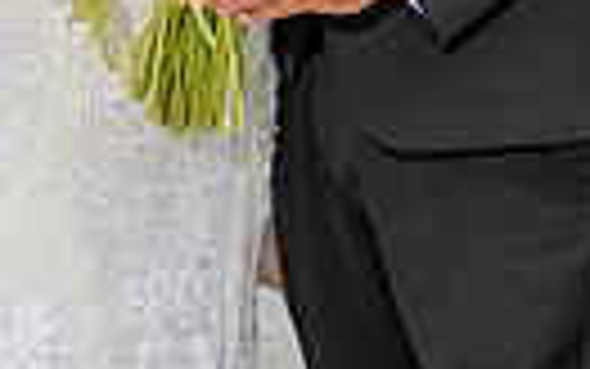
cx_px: 225
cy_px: -371
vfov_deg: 5.2
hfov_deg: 8.5
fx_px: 3989
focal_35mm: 248
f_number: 4.5
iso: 200
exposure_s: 1/200
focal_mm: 55
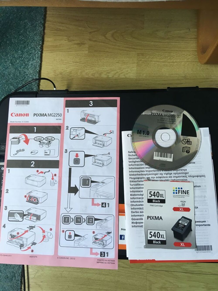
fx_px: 243
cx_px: 109
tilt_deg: -81.2
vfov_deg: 61.7
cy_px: 146
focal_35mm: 29
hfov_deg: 48.2
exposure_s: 1/33
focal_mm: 4.15
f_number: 2.2
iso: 40
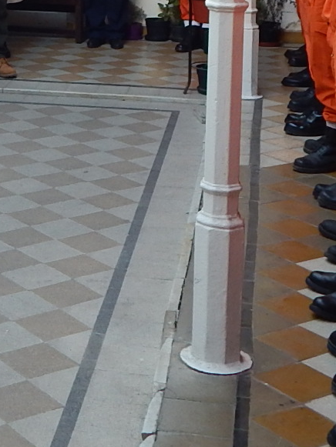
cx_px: -58
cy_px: -20
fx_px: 1113
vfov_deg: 21.8
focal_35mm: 86
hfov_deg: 16.5
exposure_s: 1/50
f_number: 3
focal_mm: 4
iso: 125
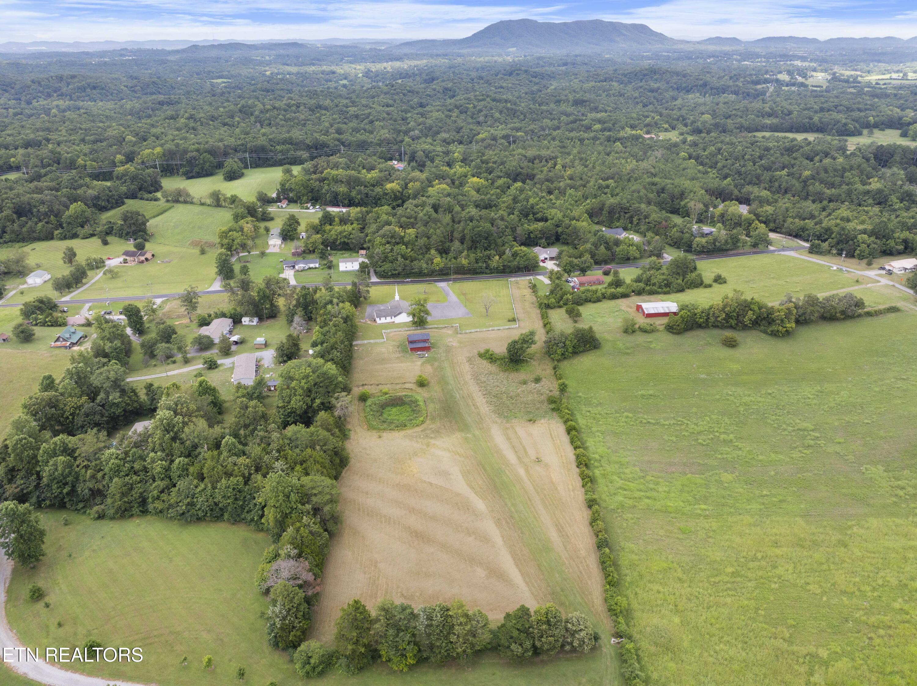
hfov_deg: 71.6
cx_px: 458
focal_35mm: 24
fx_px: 635
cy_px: 343
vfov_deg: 56.8
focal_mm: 12.29
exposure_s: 1/160
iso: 310
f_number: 2.8
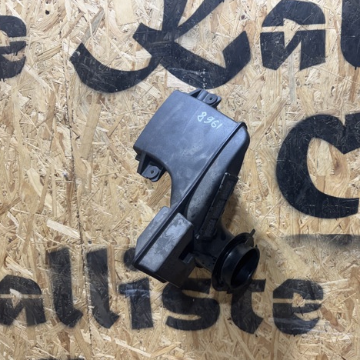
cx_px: 237
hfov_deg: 54.6
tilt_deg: -9.1
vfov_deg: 55.6
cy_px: 183
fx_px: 341
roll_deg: +1.6
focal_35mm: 29
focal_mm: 6.76
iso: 160
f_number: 1.78
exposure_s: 1/100
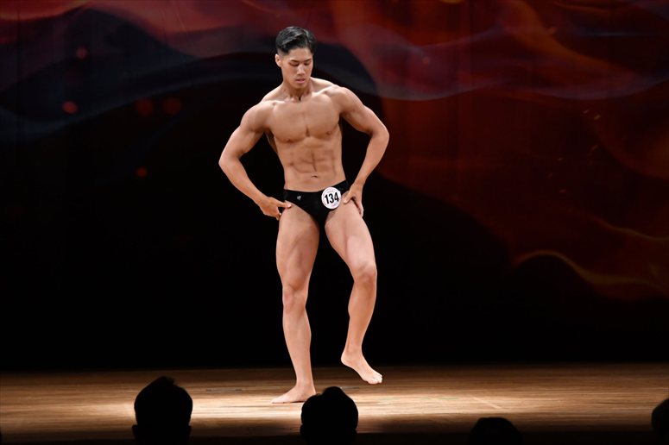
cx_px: 334
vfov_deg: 6.1
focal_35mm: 225
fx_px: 4179
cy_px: 222
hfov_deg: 9.2
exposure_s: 1/400
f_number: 5.6
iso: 3200
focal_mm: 150
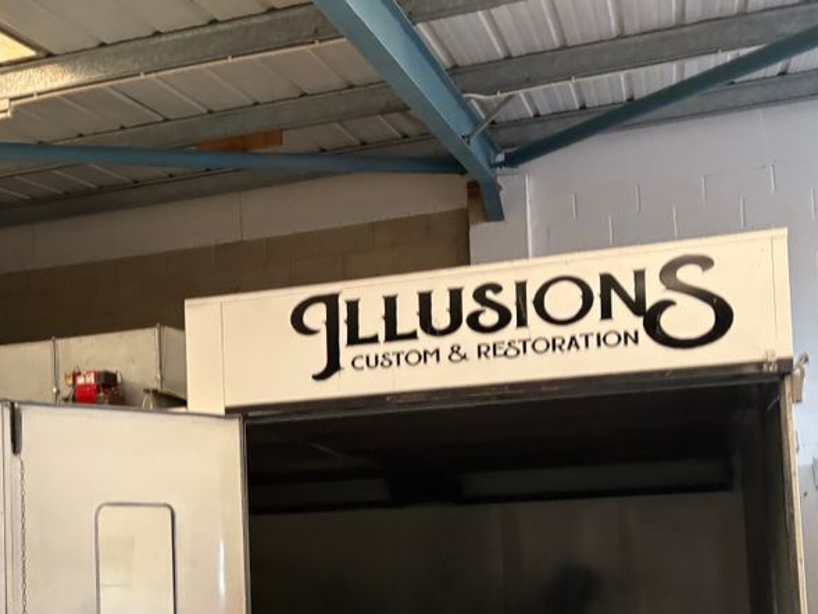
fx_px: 1158
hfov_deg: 38.3
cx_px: 247
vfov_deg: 29.0
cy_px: 501
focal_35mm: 49
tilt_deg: +4.7
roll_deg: +3.4
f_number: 1.6
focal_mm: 5.96
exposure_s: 1/60
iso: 320
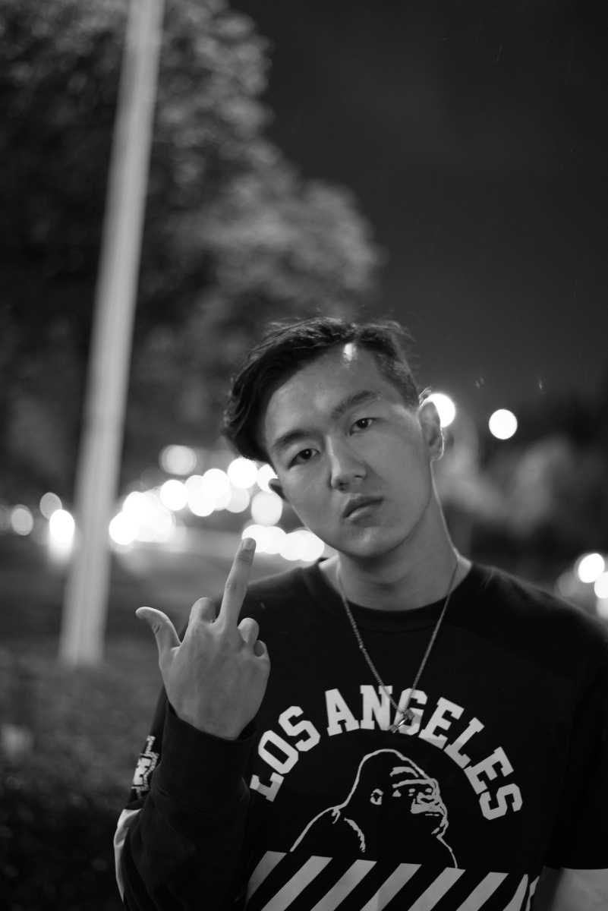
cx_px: 304
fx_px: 1265
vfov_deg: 39.6
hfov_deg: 27.0
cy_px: 456
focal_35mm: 50
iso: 1600
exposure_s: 1/50
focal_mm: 50
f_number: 1.8
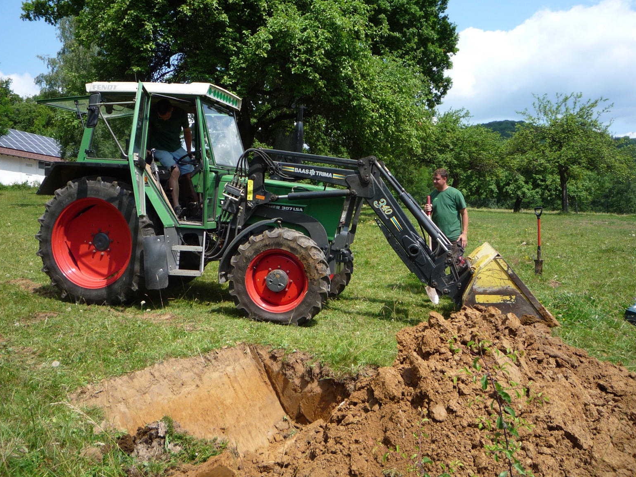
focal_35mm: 31
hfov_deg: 58.4
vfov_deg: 45.4
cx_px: 317
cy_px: 233
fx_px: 570
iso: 100
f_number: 4
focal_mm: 5.2
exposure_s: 1/400
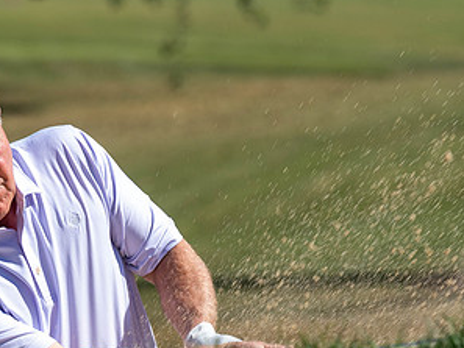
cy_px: 294
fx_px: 12042
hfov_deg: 2.2
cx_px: 129
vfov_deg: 1.7
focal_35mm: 898
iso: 200
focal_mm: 200
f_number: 5.6
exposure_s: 1/640
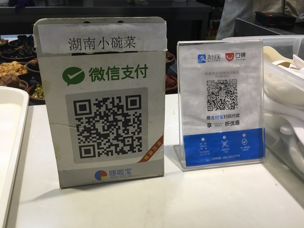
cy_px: 114
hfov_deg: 61.7
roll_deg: -2.4
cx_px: 152
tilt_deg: -28.8
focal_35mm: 29
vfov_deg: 48.2
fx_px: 255
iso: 50
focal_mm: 4.15
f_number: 2.2
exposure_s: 1/33
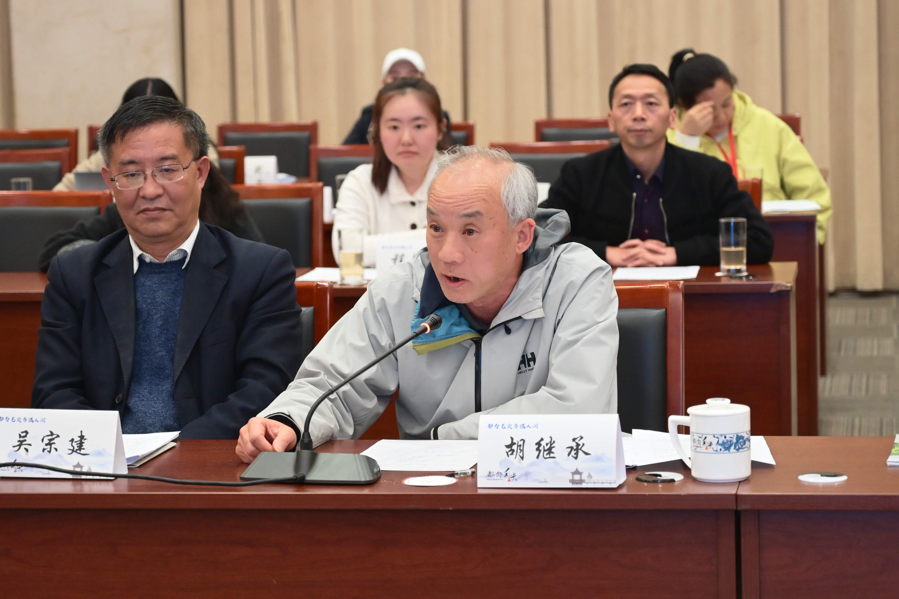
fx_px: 2622
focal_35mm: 105
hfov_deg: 19.5
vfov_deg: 13.0
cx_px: 450
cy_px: 300
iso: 3200
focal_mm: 70
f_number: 4
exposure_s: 1/250
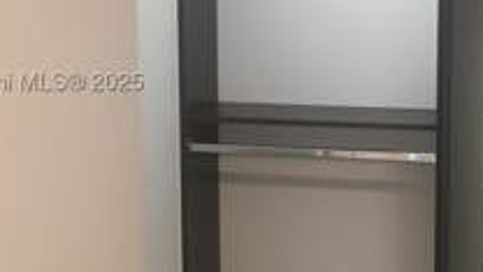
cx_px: 348
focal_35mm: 73
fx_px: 935
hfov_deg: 28.6
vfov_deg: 16.5
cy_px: 86
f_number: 2.2
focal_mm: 4.15
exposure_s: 1/30
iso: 125
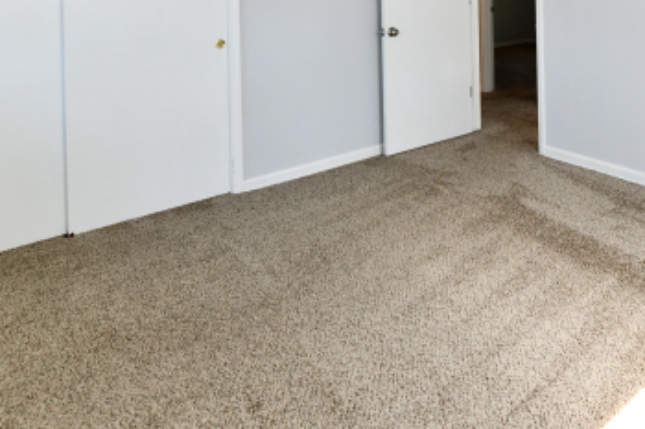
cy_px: -15
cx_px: 523
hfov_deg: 57.0
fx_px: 537
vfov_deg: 38.0
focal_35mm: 30
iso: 640
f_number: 6.3
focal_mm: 14
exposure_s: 1/60
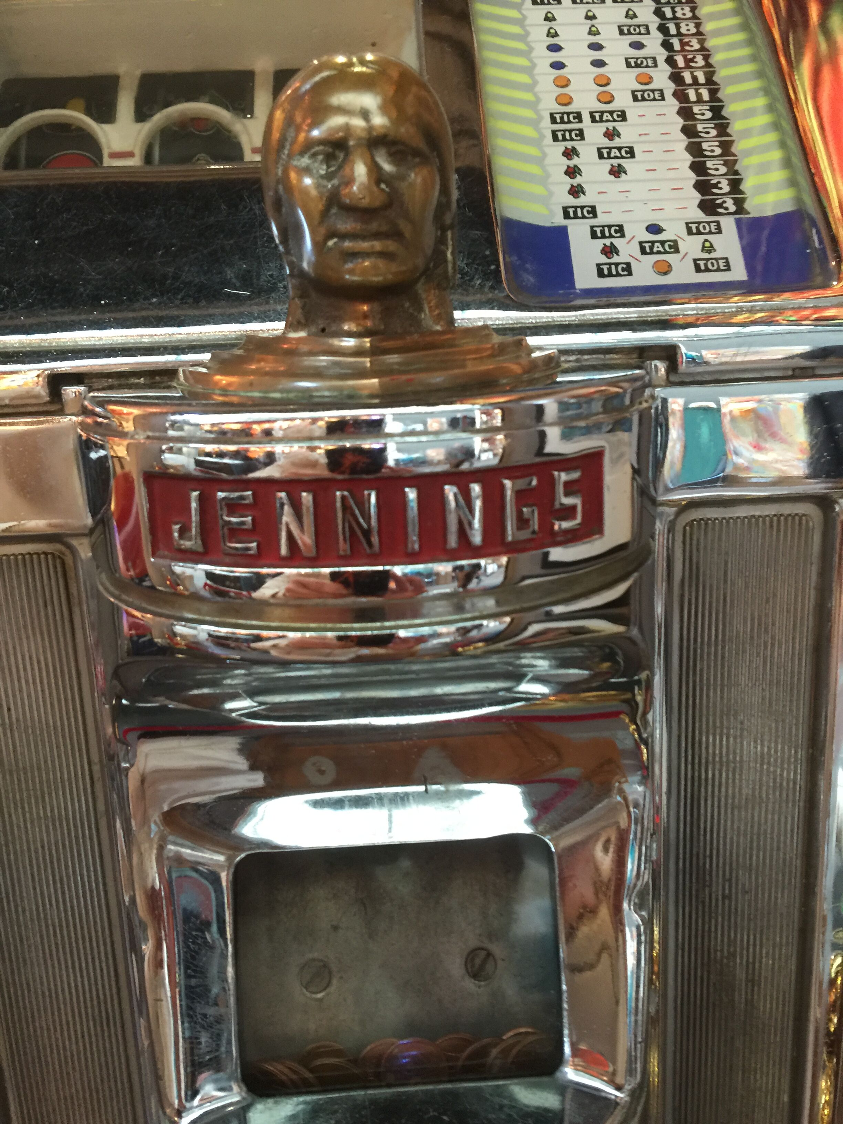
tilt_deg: -11.2
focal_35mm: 29
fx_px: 942
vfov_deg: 61.7
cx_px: 422
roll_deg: +3.2
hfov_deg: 48.2
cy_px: 562
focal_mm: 4.15
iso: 100
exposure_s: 1/10
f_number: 2.2
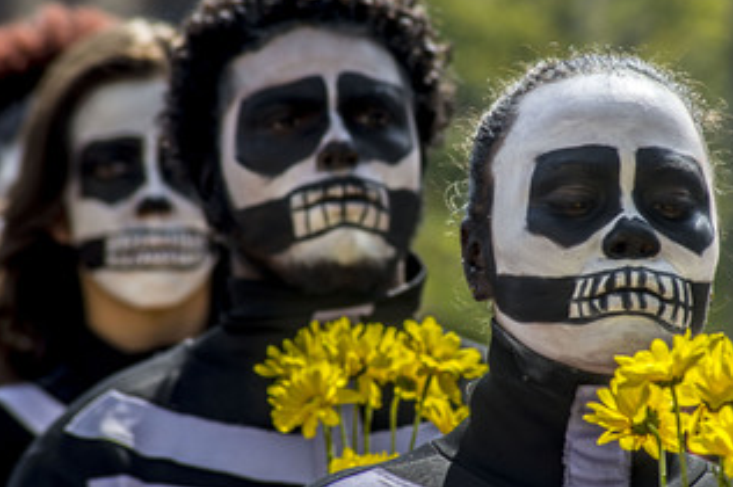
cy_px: 260
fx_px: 6102
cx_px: 453
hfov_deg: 6.9
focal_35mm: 300
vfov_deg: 4.6
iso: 100
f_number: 9
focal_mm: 210
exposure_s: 1/320
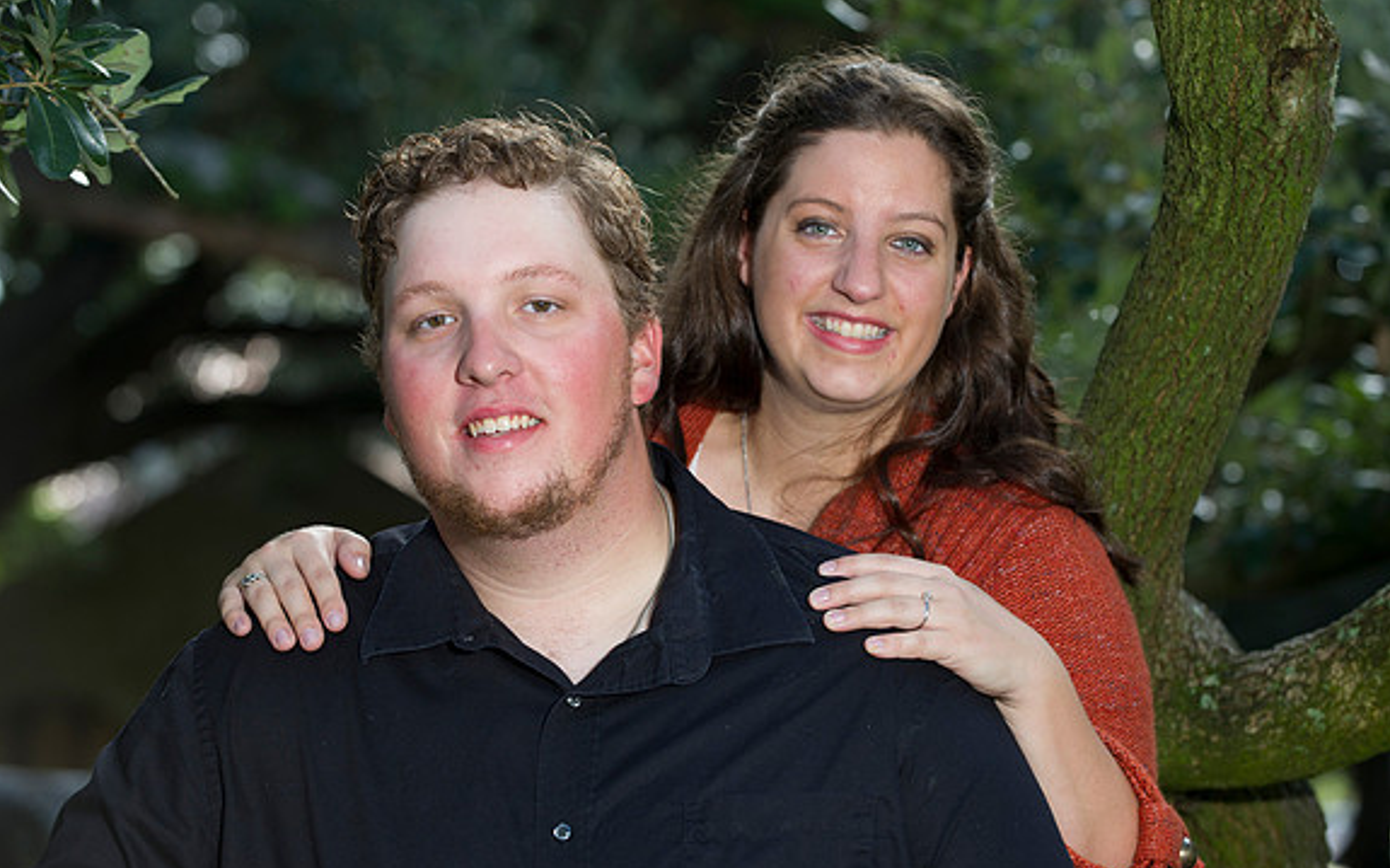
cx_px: 691
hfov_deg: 18.4
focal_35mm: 113
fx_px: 4279
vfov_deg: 11.6
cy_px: 438
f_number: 4
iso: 320
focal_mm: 110
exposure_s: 1/125
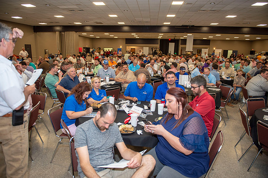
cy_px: 89
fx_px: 179
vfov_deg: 53.1
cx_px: 134
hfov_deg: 73.8
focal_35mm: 24
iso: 800
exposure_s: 1/100
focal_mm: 24
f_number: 3.2
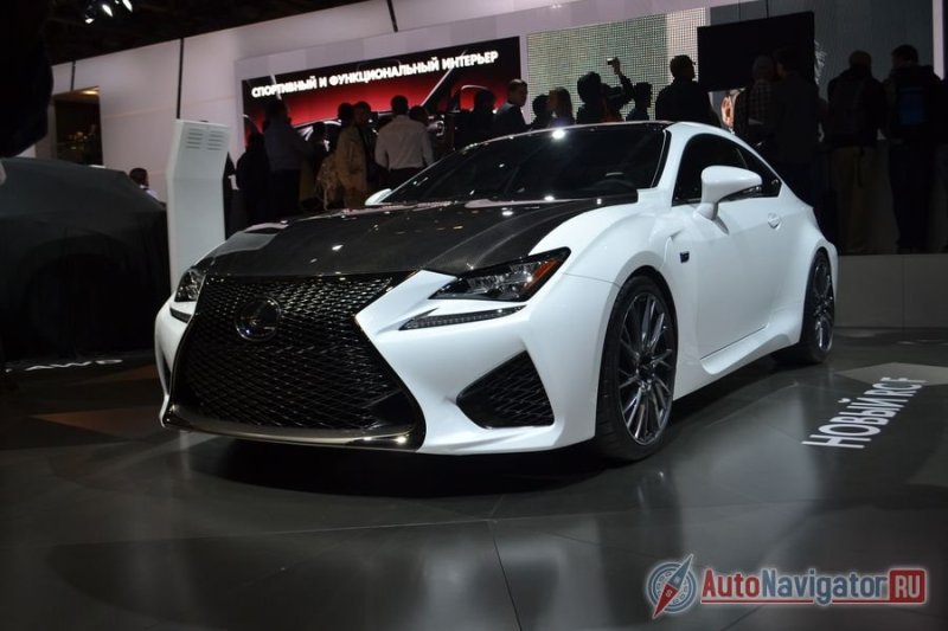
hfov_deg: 53.1
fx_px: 948
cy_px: 316
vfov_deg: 36.9
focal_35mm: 36
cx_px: 474
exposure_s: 1/125
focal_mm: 24
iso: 400
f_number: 5.6
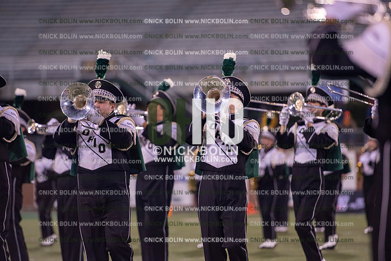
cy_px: 130
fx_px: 2173
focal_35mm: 200
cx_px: 196
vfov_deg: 6.9
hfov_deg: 10.3
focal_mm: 200
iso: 2500
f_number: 2.8
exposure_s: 1/1250
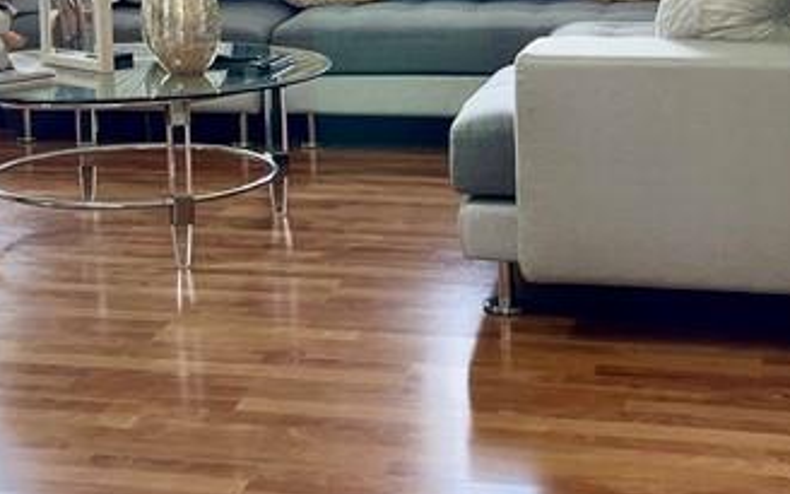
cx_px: 132
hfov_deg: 23.6
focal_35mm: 86
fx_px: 1852
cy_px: -123
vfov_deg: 14.6
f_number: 1.5
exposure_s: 1/120
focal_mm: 5.7
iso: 80
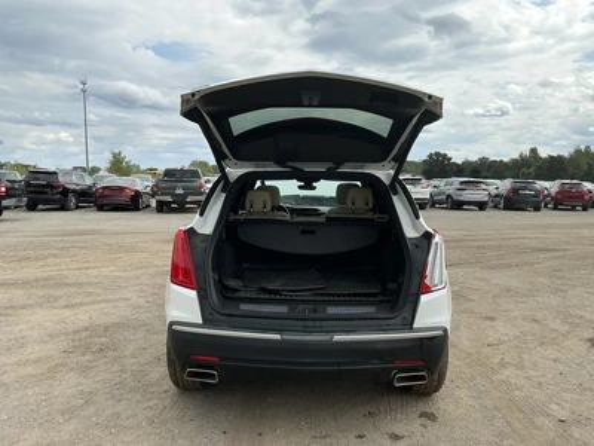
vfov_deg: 49.7
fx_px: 480
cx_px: 297
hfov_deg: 63.4
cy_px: 223
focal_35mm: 28
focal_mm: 3
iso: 25
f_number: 1.8
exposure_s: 1/1786
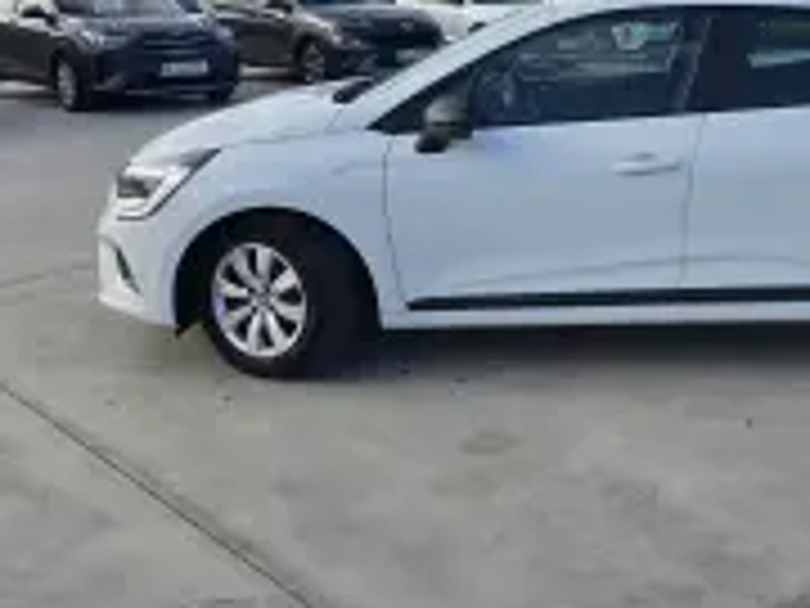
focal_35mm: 46
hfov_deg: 39.6
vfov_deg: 31.1
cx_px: 648
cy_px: 176
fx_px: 1076
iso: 12
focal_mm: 6.3
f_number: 1.7
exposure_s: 1/315
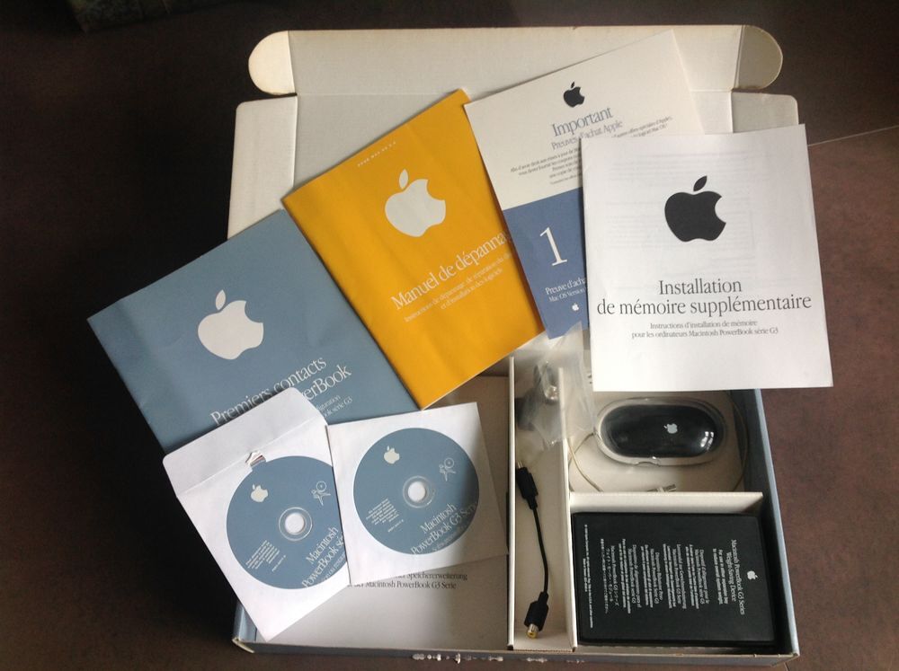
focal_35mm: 35
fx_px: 908
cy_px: 336
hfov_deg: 52.7
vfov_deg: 40.6
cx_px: 450
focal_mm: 4.28
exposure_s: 1/40
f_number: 2.4
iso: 64
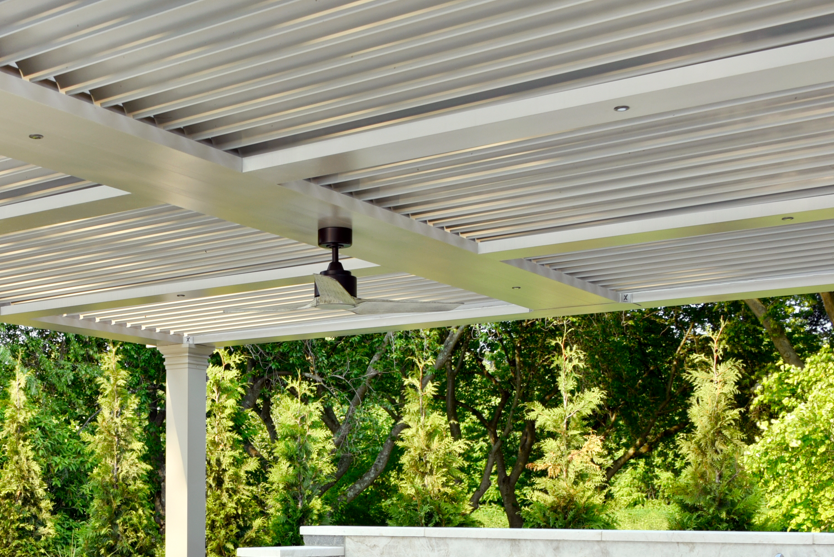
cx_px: 251
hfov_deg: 35.1
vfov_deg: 23.4
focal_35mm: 56
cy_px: 533
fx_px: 1298
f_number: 9
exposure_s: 1/125
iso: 400
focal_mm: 28
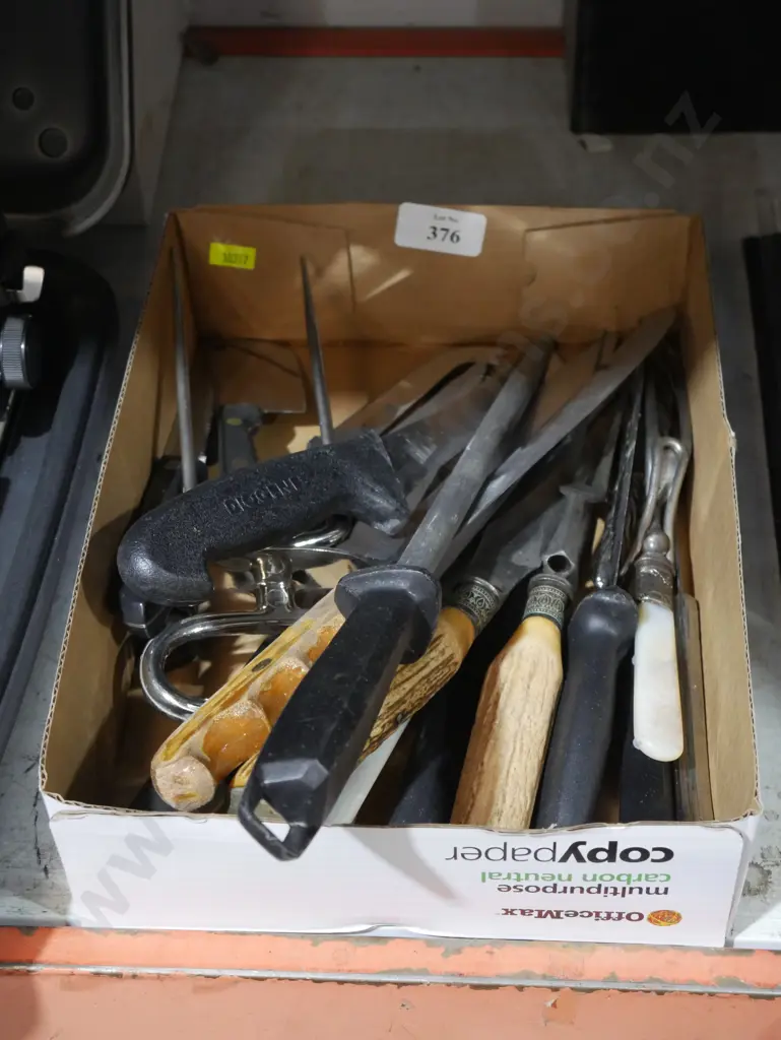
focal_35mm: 62
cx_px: 390
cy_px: 520
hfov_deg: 23.7
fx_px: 1864
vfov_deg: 31.2
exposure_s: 1/80
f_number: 5.4
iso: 2500
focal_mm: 31
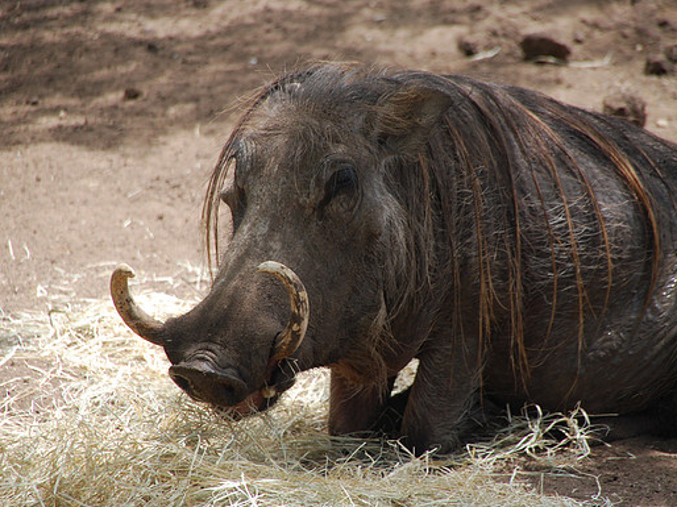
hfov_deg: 4.5
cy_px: 254
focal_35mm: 440
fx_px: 8601
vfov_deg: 3.4
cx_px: 369
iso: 360
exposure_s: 1/500
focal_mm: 270
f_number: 6.3
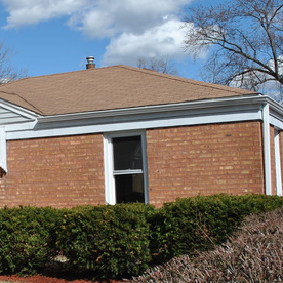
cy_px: 151
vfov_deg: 26.5
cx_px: 28
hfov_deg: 25.6
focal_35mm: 65
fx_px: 601
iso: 100
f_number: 9
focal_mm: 22
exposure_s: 1/320
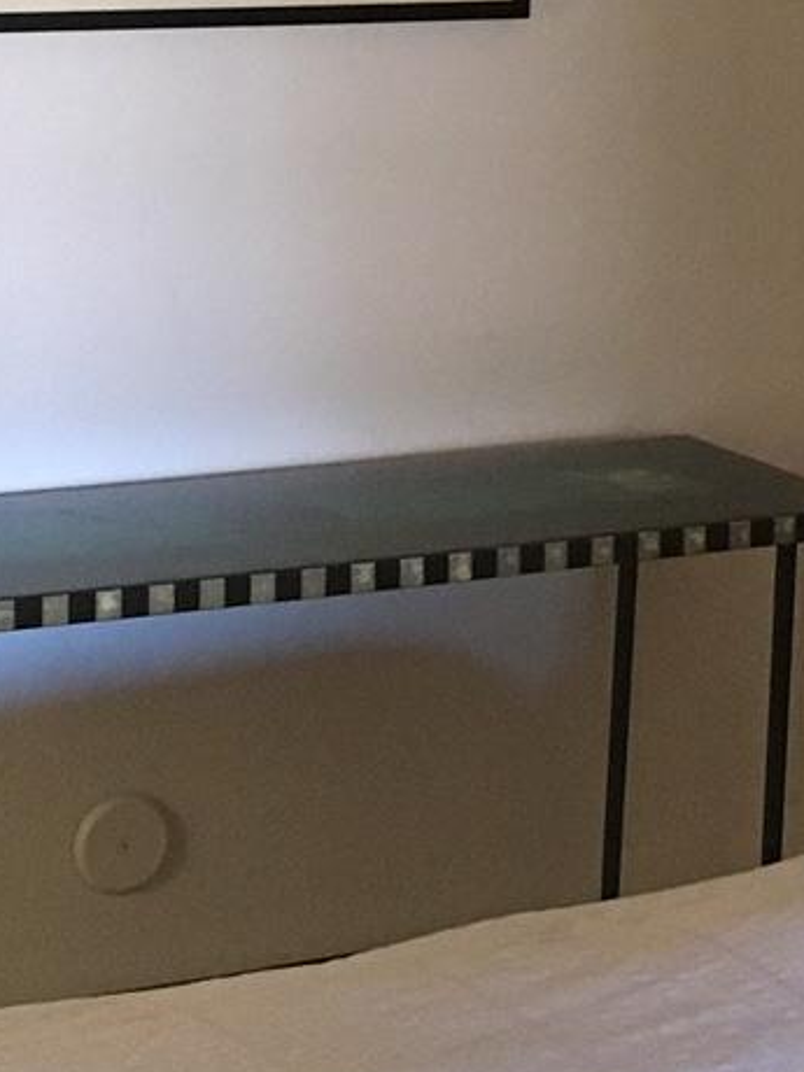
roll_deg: -0.7
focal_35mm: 127
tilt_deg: -9.6
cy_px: 289
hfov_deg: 11.6
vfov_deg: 15.5
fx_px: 3933
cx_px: 583
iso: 160
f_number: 2.2
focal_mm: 4.15
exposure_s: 1/30
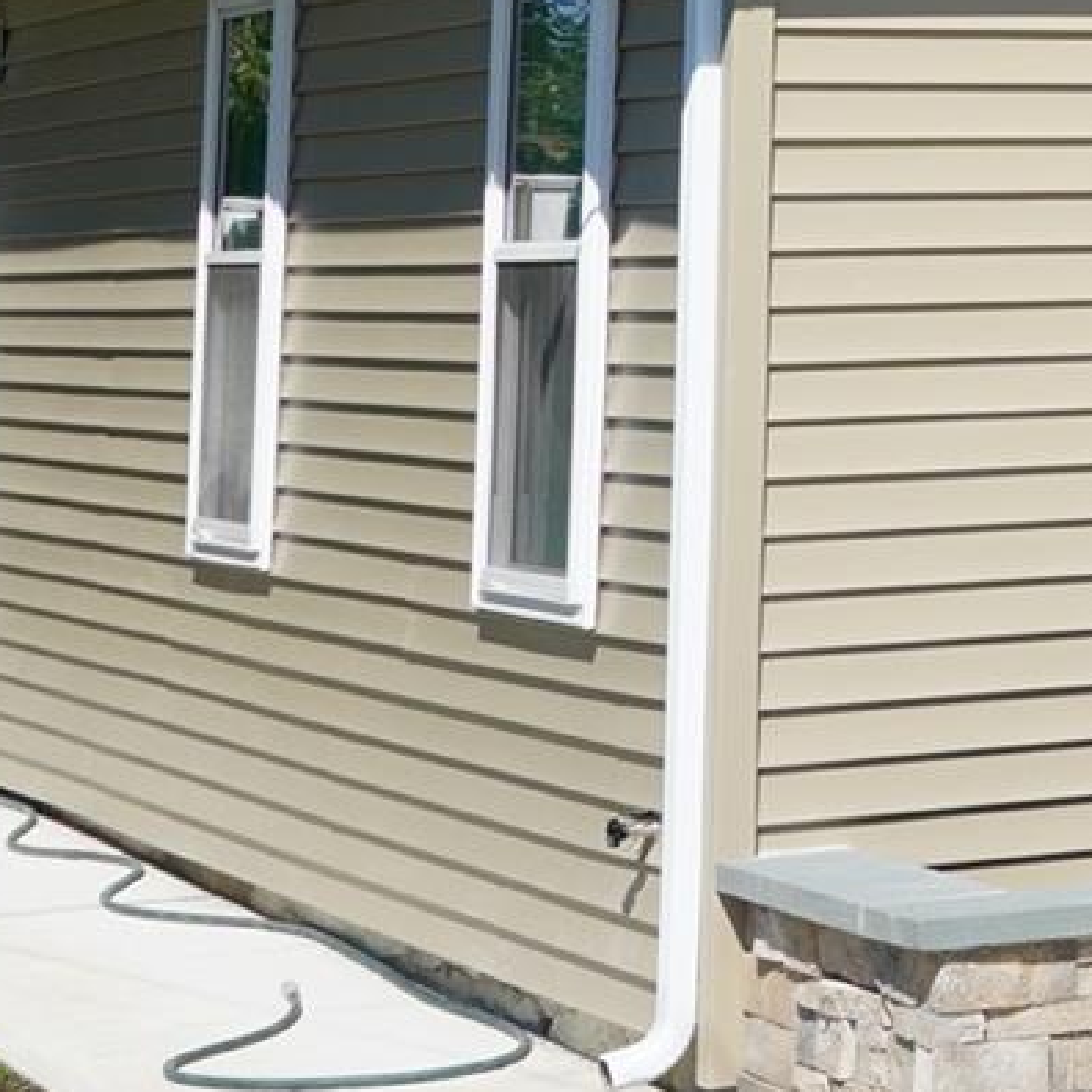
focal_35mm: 145
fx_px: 5175
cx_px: 2347
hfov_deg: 10.8
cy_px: -536
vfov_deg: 11.5
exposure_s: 1/160
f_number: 10
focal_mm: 22
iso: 100
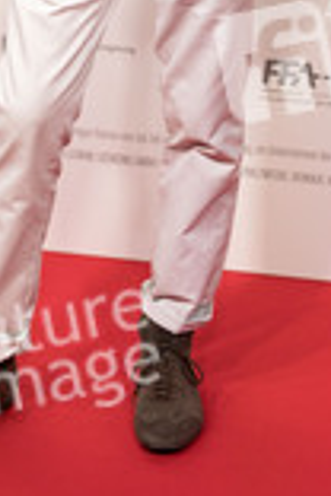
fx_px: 1765
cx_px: 89
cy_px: -111
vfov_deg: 15.4
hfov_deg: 10.7
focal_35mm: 128
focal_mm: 50
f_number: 2.8
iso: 320
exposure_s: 1/250
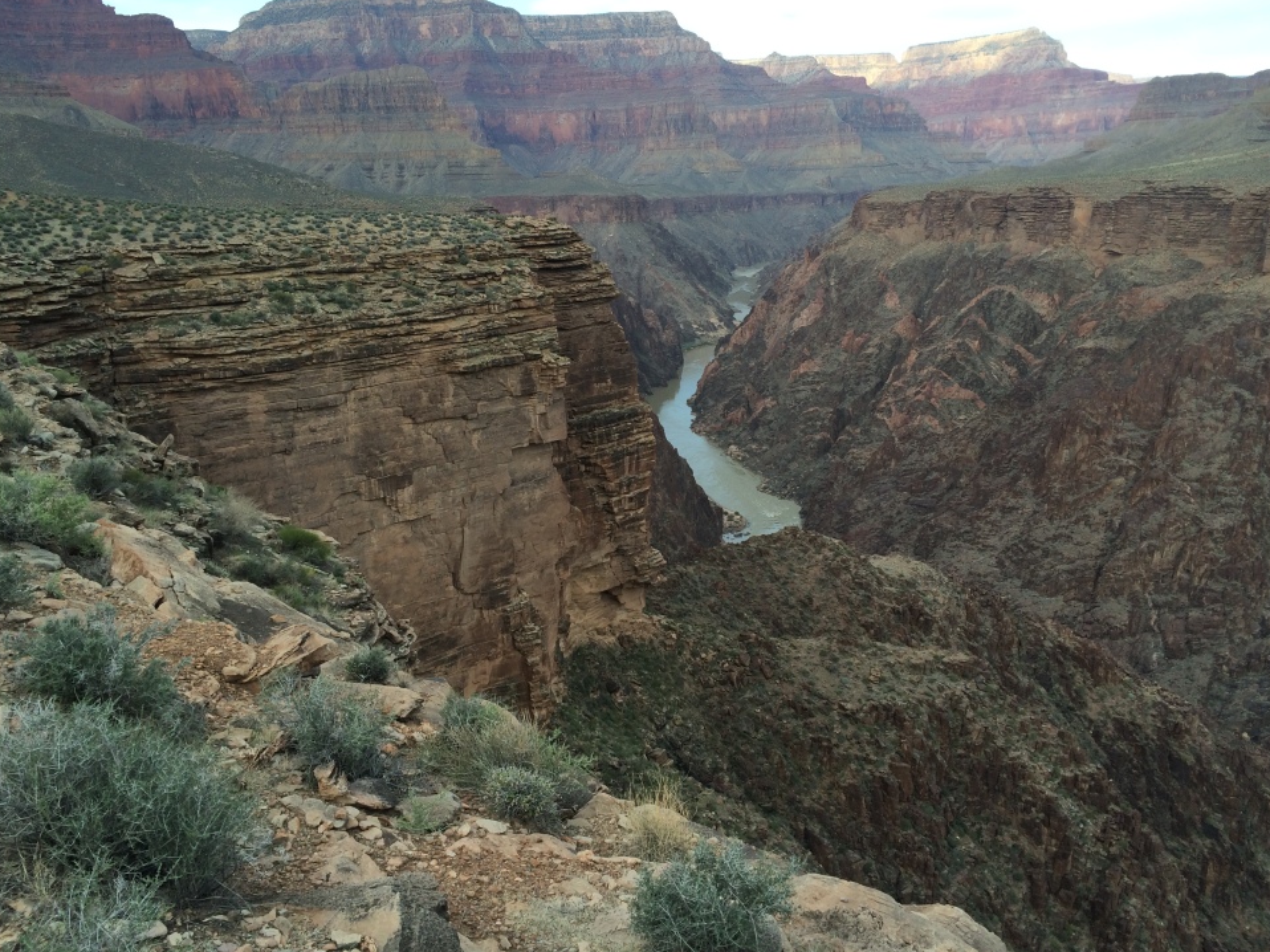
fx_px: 1137
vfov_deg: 45.4
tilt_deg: -15.4
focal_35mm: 31
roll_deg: +1.3
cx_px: 667
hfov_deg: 58.3
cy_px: 455
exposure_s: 1/500
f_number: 2.2
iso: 32
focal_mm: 4.15
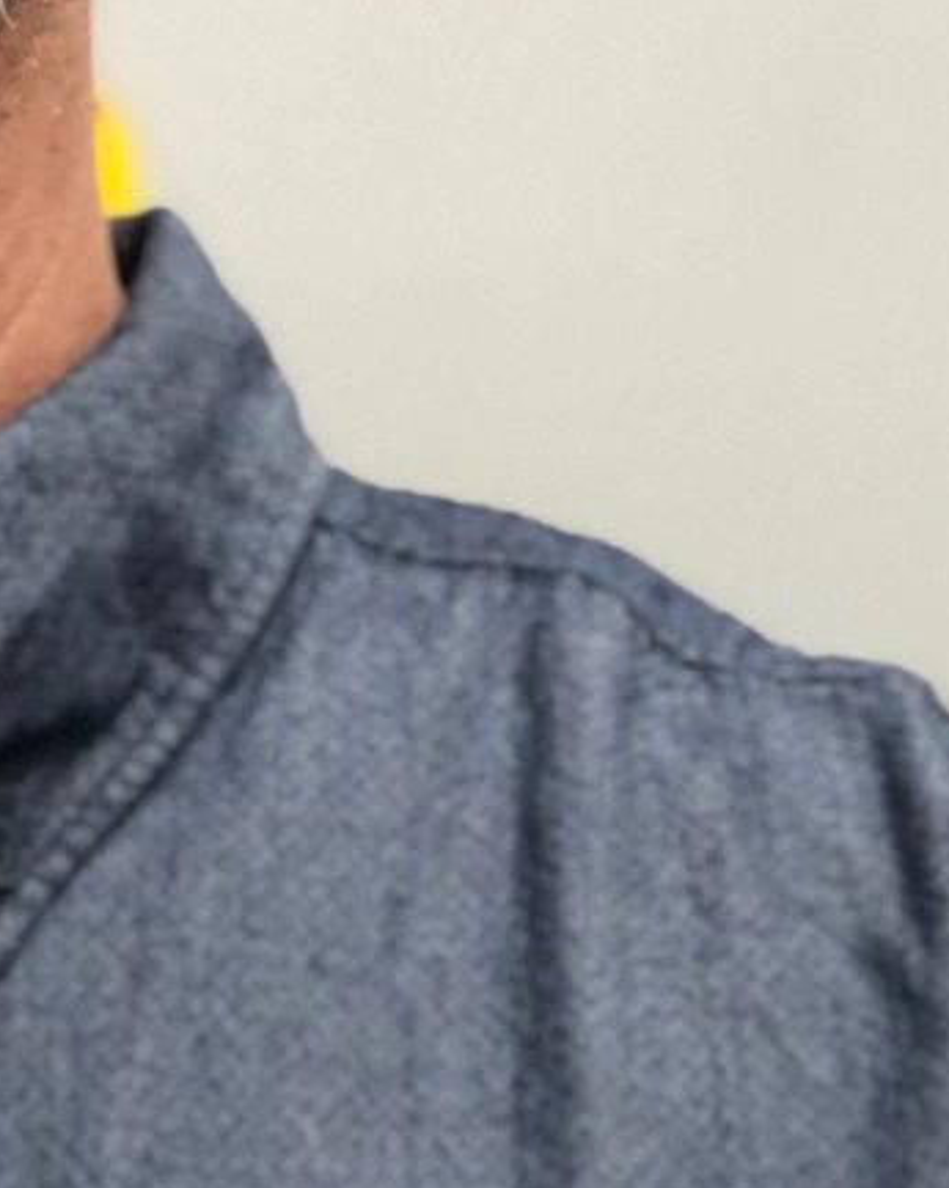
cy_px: 762
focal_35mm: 237
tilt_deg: -4.9
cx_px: -649
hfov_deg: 6.4
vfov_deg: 8.2
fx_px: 8330
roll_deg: +1.1
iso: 80
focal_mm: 6
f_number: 2.4
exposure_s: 1/40
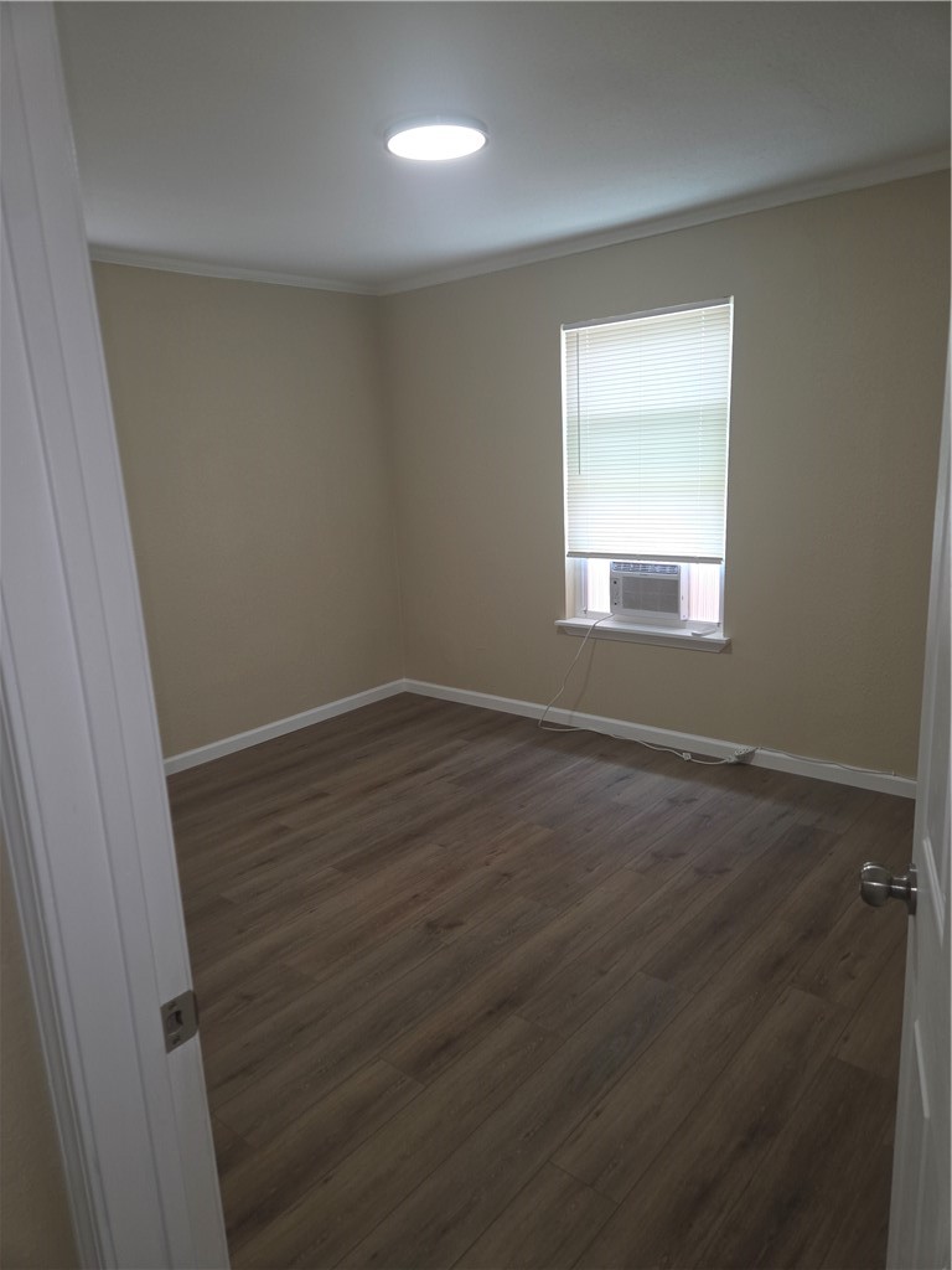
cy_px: 635
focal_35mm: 23
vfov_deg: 73.9
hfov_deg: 58.9
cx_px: 476
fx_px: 843
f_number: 1.8
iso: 50
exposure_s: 1/60
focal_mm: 5.4
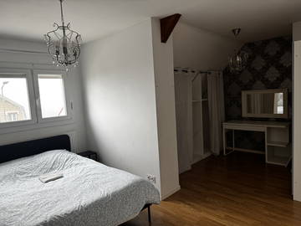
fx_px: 209
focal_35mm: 24
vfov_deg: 56.8
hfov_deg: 71.6
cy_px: 113
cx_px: 150
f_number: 1.78
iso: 200
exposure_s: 1/117
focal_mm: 6.76
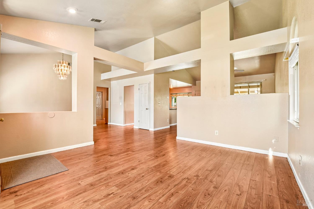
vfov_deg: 77.3
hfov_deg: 100.4
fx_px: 131
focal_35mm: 15
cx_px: 157
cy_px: 104
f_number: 8
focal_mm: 10
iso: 100
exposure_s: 1/2
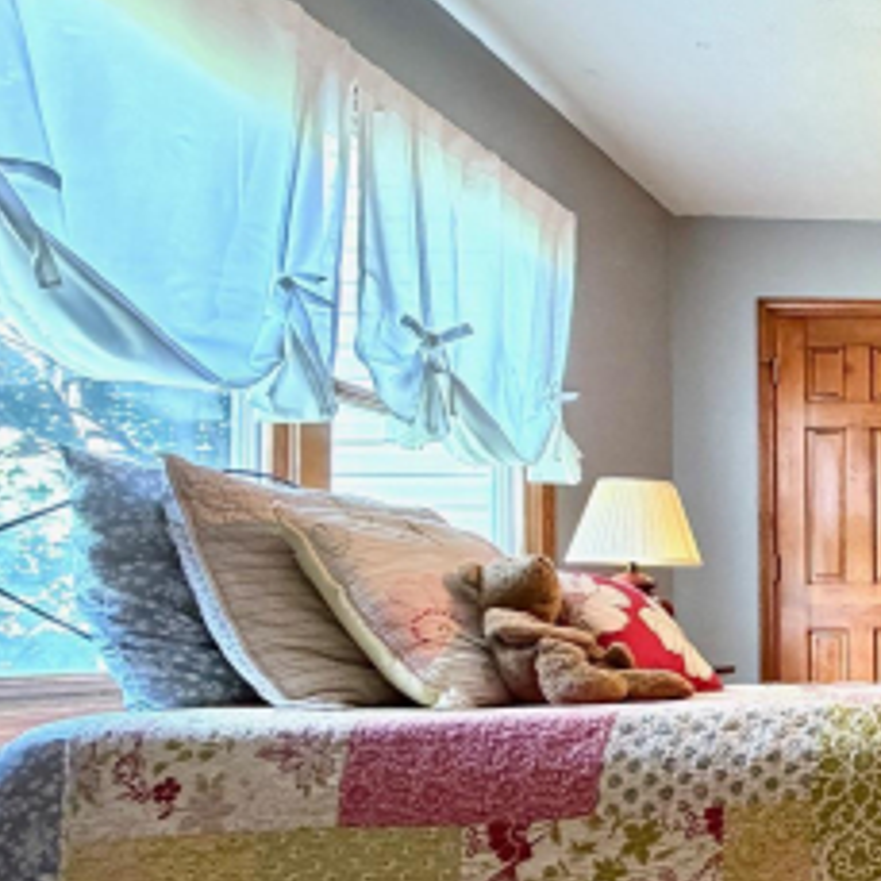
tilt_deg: +0.8
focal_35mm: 36
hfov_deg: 31.1
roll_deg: +1.4
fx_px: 1037
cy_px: 608
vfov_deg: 45.1
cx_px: 1237
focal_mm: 2.22
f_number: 2.2
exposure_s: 1/60
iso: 400
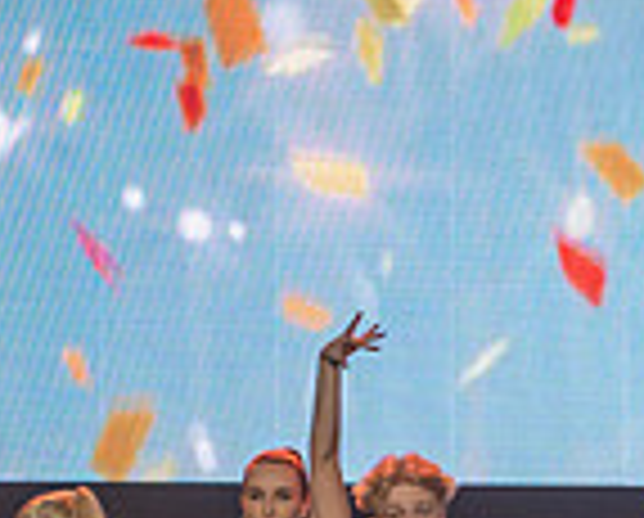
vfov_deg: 5.3
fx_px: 5577
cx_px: 1117
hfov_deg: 6.5
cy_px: 759
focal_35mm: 292
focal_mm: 66
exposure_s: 1/200
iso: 2800
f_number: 2.8
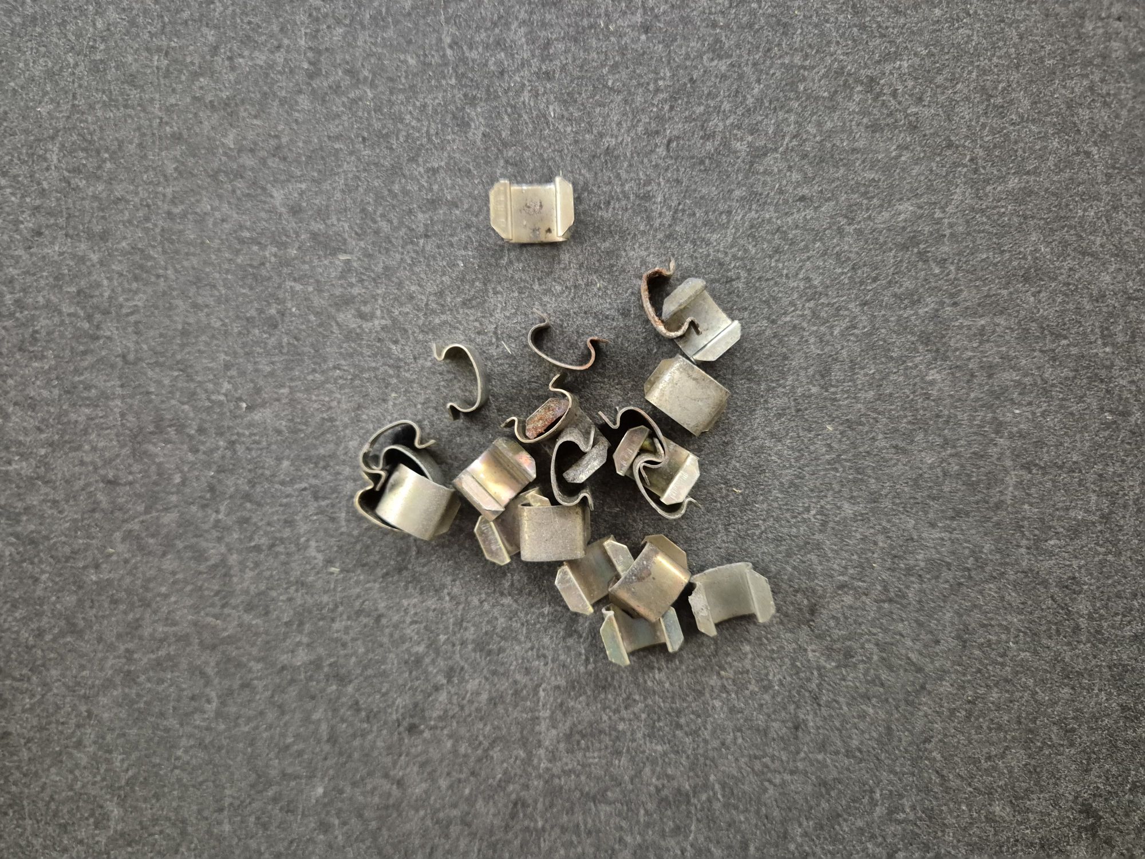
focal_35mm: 23
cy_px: 430
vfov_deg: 58.9
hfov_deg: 73.9
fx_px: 761
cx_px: 572
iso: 2000
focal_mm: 5.4
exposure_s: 1/100
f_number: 1.8
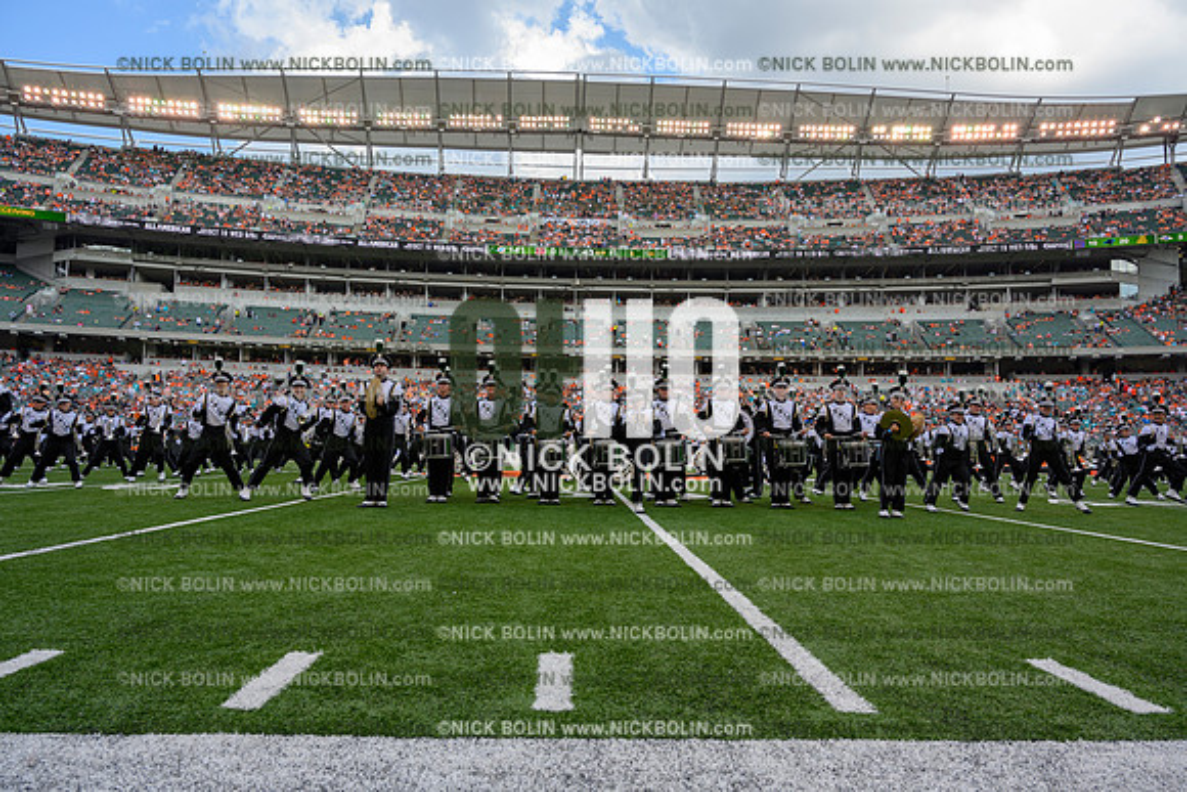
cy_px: 396
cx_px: 594
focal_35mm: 24
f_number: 7.1
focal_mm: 24
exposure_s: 1/100
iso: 80
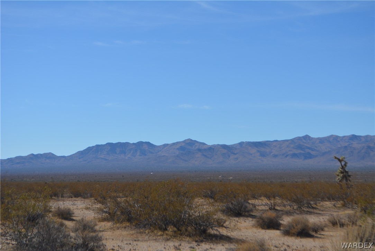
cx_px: 188
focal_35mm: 82
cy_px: 126
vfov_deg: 16.6
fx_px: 860
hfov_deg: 24.6
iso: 400
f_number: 8
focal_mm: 55
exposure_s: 1/2000
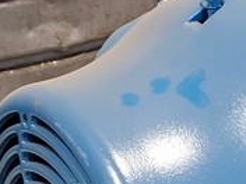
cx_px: 348
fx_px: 1116
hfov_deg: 12.1
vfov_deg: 9.4
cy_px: 128
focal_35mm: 157
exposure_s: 1/33
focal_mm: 5.54
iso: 400
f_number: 1.8
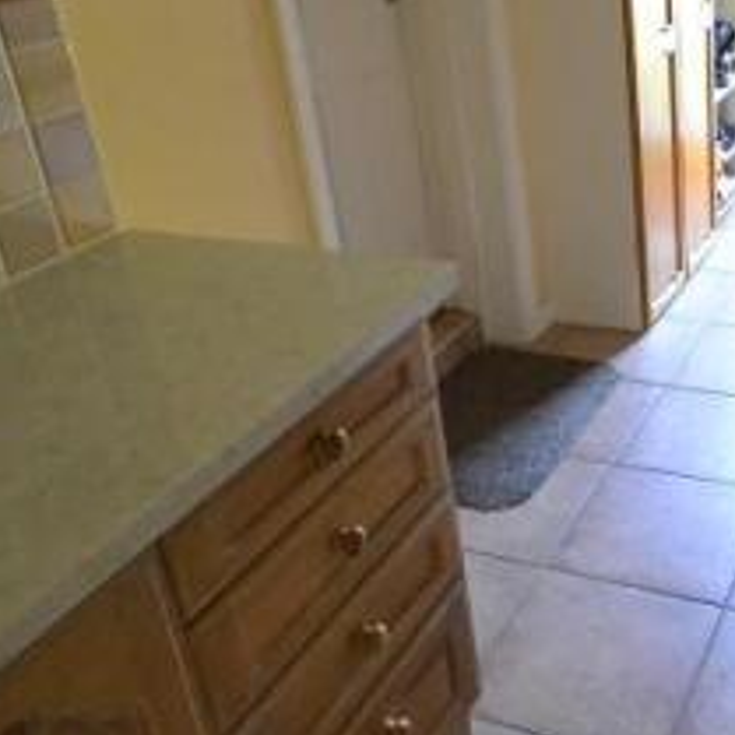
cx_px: 672
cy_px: 251
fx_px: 961
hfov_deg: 38.7
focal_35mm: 40
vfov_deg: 41.4
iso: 3200
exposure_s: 1/50
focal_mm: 10
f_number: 3.5
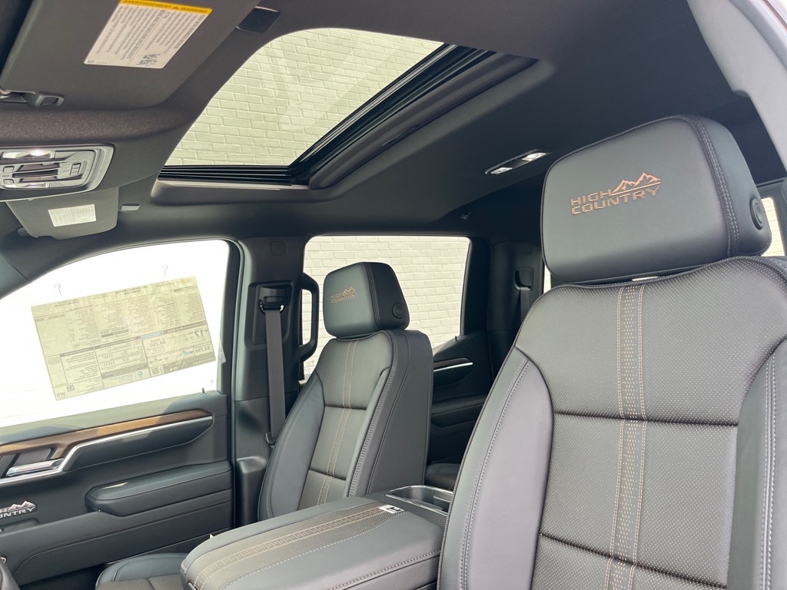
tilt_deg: +6.8
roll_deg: +5.0
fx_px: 591
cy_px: 295
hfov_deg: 67.3
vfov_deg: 53.1
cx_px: 394
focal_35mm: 26
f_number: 1.6
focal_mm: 5.1
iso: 64
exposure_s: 1/131
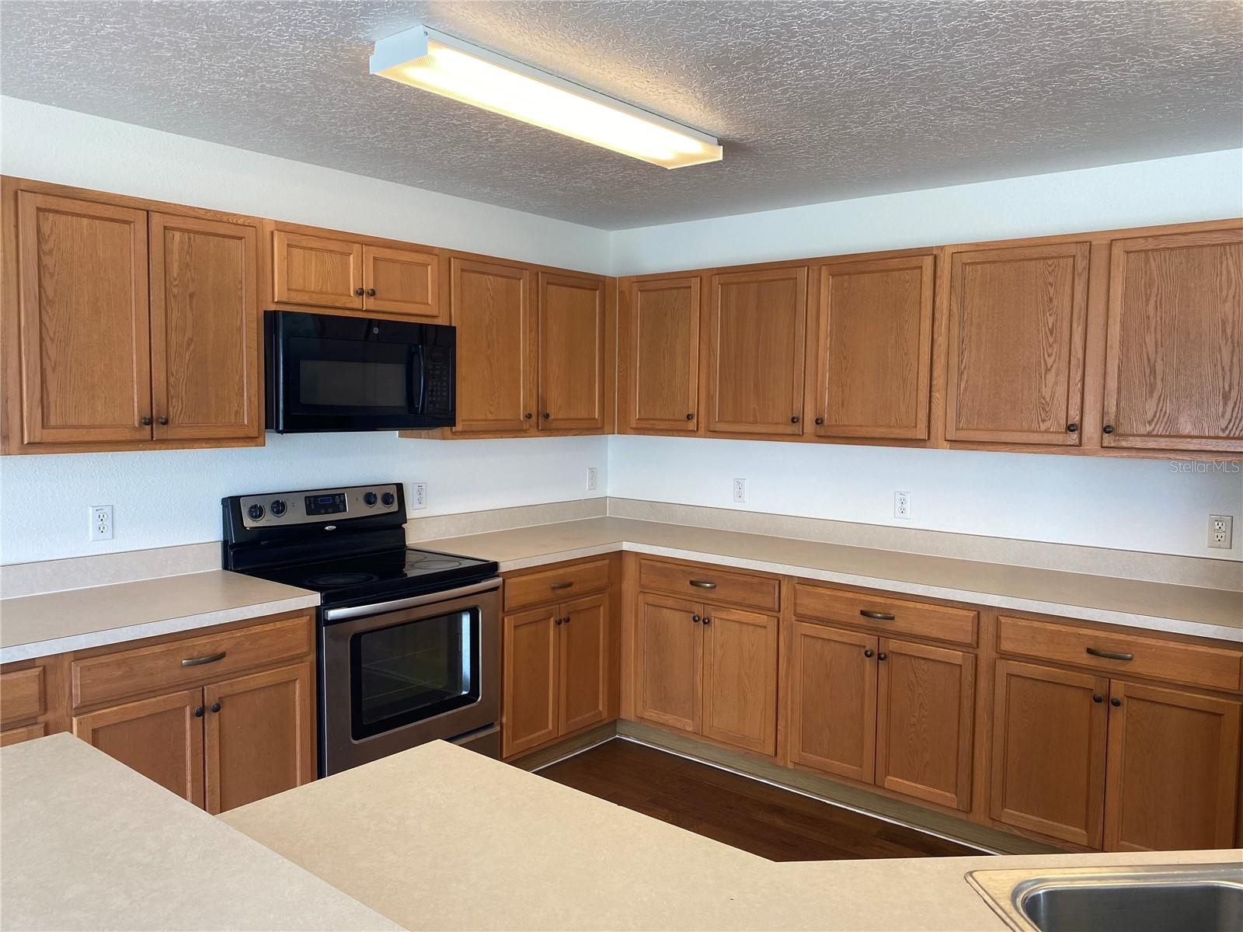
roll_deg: +0.0
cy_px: 466
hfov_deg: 67.3
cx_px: 622
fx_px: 934
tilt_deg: -2.6
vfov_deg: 53.1
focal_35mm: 26
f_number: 1.8
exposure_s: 1/120
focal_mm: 4.25
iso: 80
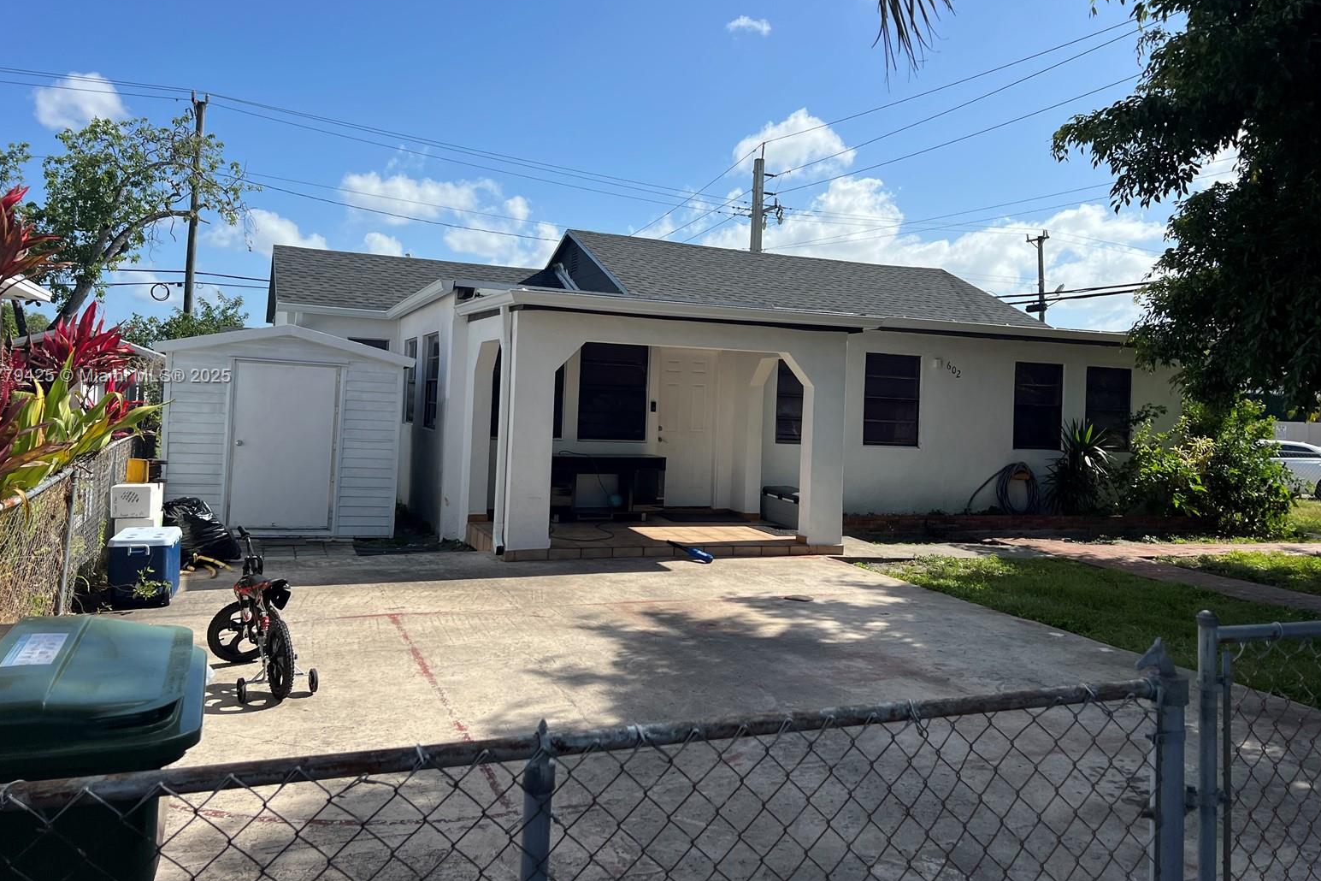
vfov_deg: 46.3
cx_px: 641
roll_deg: -2.3
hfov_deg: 65.5
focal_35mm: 28
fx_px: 1027
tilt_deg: +0.3
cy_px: 377
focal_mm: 5.7
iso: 50
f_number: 1.5
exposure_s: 1/4630
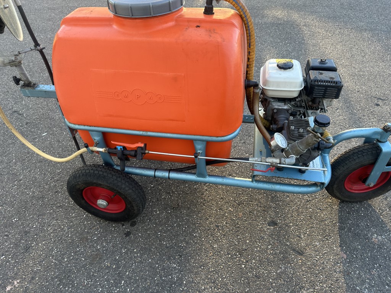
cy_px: 146
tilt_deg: -43.6
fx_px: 271
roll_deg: +2.7
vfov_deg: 56.8
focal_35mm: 24
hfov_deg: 71.6
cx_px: 196
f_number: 1.78
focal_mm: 6.86
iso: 64
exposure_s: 1/121
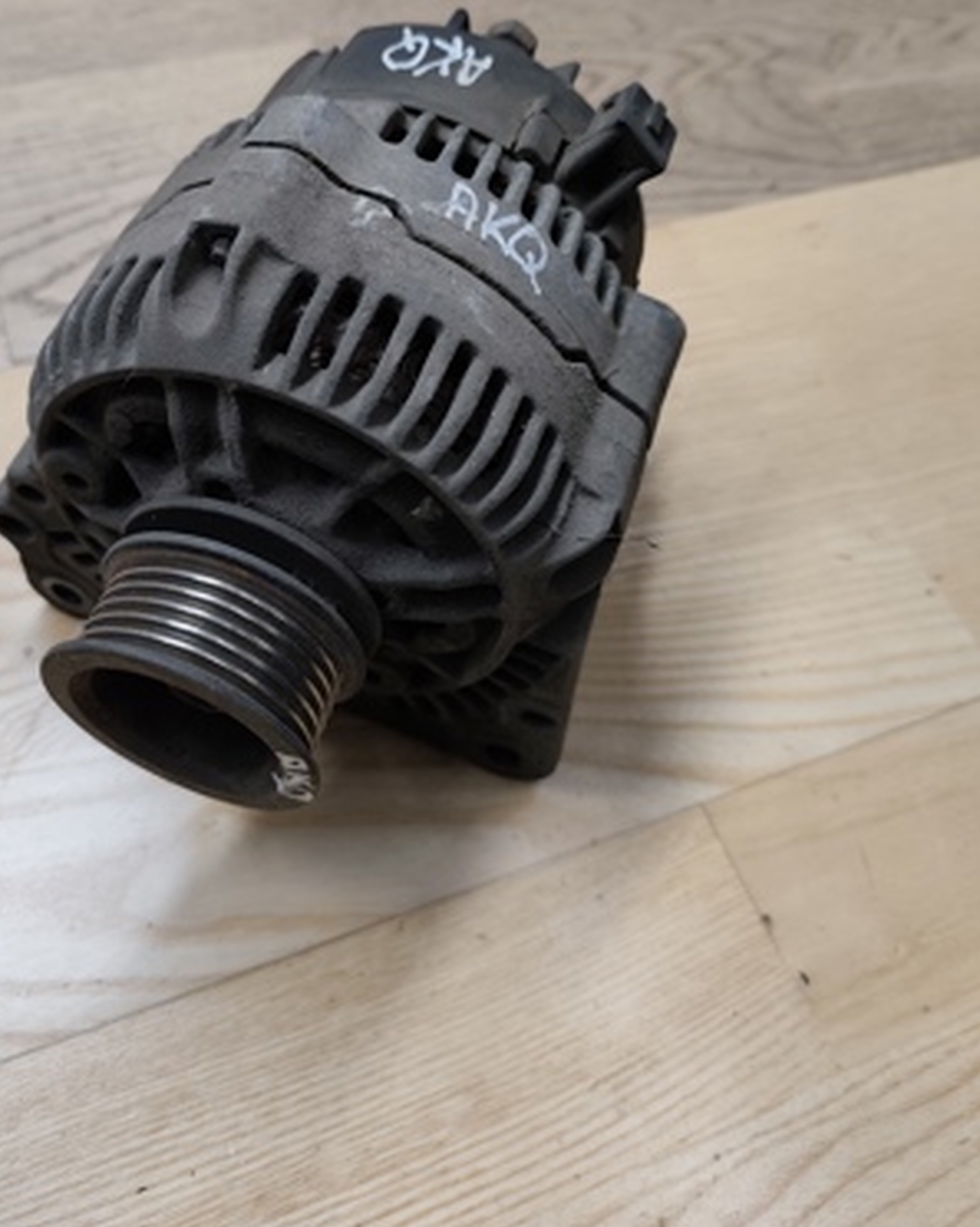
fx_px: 1053
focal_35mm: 29
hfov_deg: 49.6
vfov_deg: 59.5
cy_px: 442
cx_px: 389
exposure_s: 1/50
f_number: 1.65
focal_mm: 6.19
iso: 250
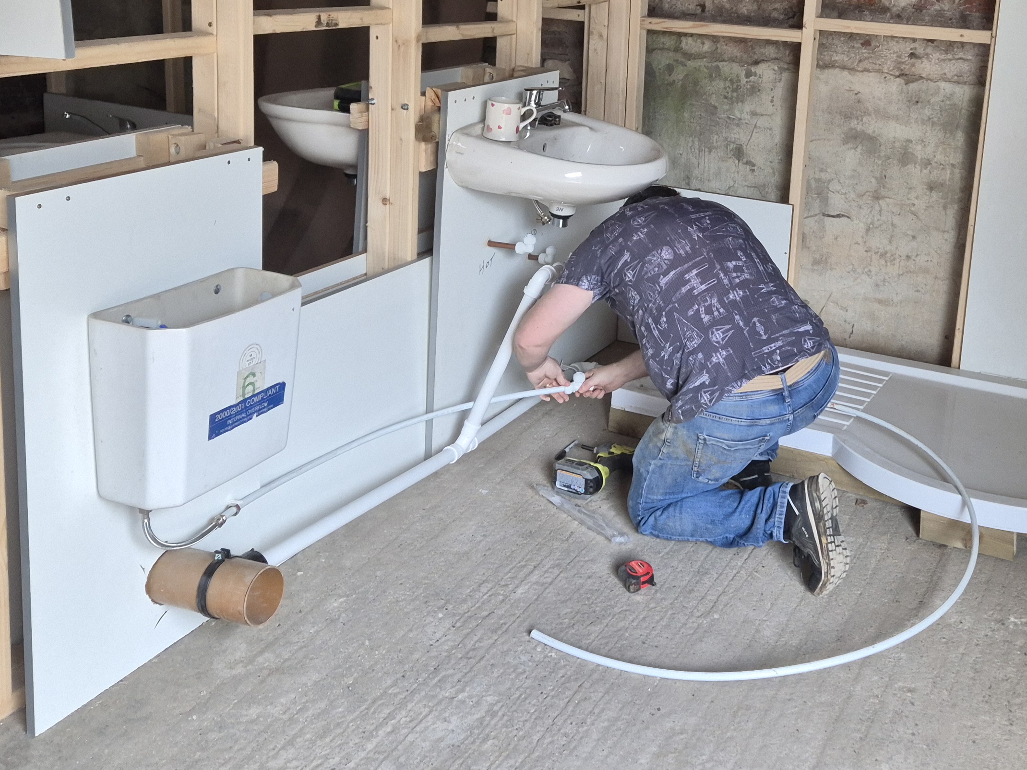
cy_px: 210
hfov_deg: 42.9
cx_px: 728
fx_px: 1276
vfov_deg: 33.1
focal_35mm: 43
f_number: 1.8
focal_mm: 5.4
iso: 125
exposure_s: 1/180
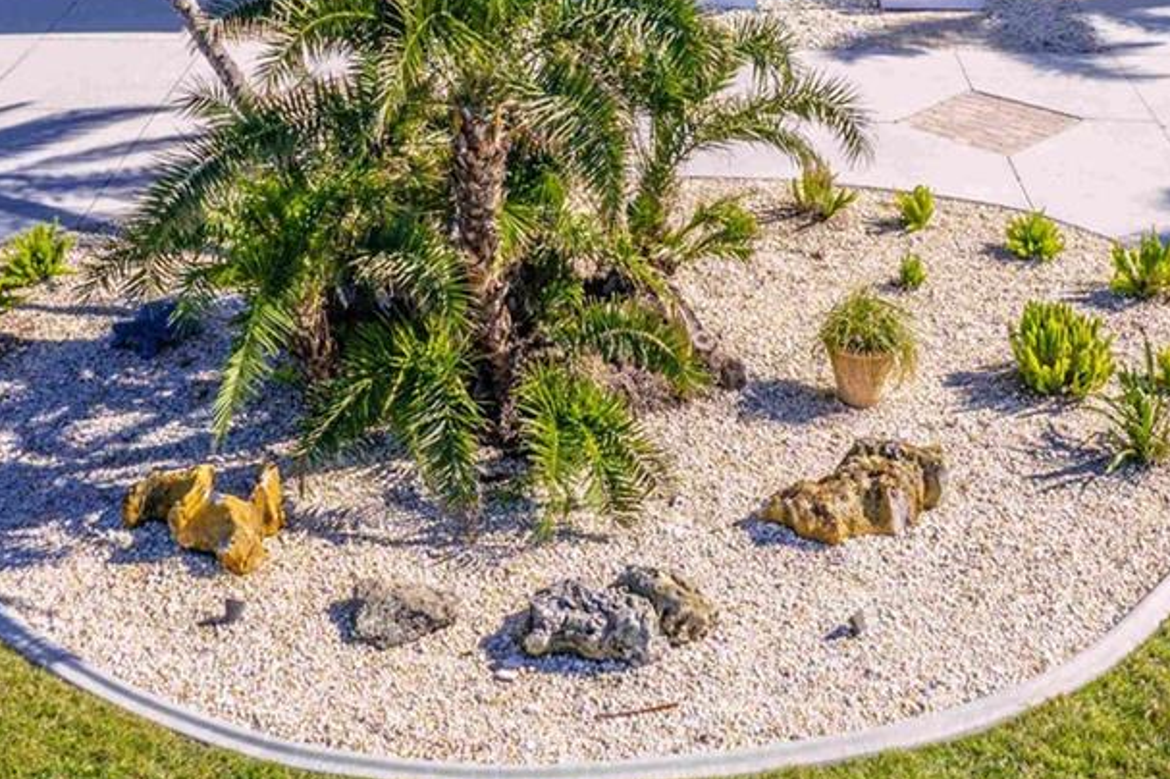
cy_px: 11
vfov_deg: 22.5
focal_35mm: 58
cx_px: 601
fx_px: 1884
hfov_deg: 34.5
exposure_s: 1/2000
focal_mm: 8.38
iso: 130
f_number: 2.8
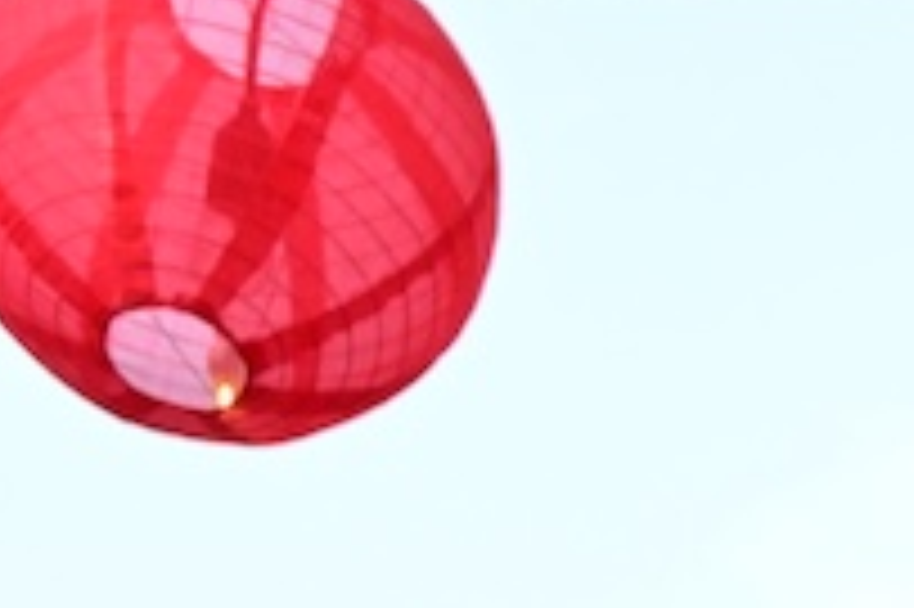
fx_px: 5860
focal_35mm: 231
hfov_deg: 7.8
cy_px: 1770
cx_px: 2692
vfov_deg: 5.6
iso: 1000
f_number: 6.3
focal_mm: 39
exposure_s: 1/200
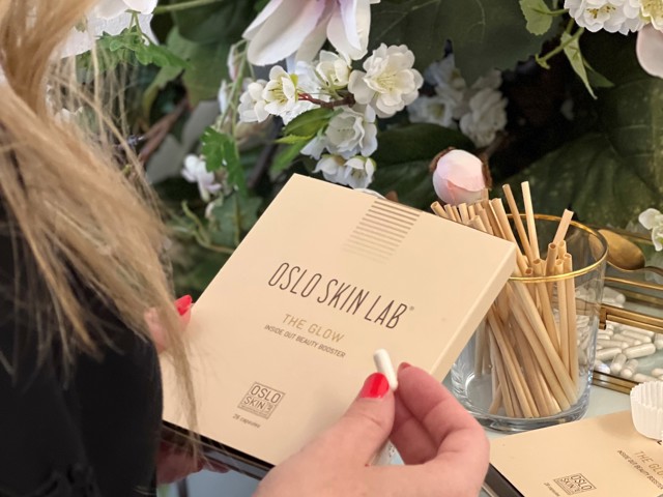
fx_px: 1475
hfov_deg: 25.3
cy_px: 248
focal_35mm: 77
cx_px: 332
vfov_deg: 19.1
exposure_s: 1/25
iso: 320
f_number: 2.8
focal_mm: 9
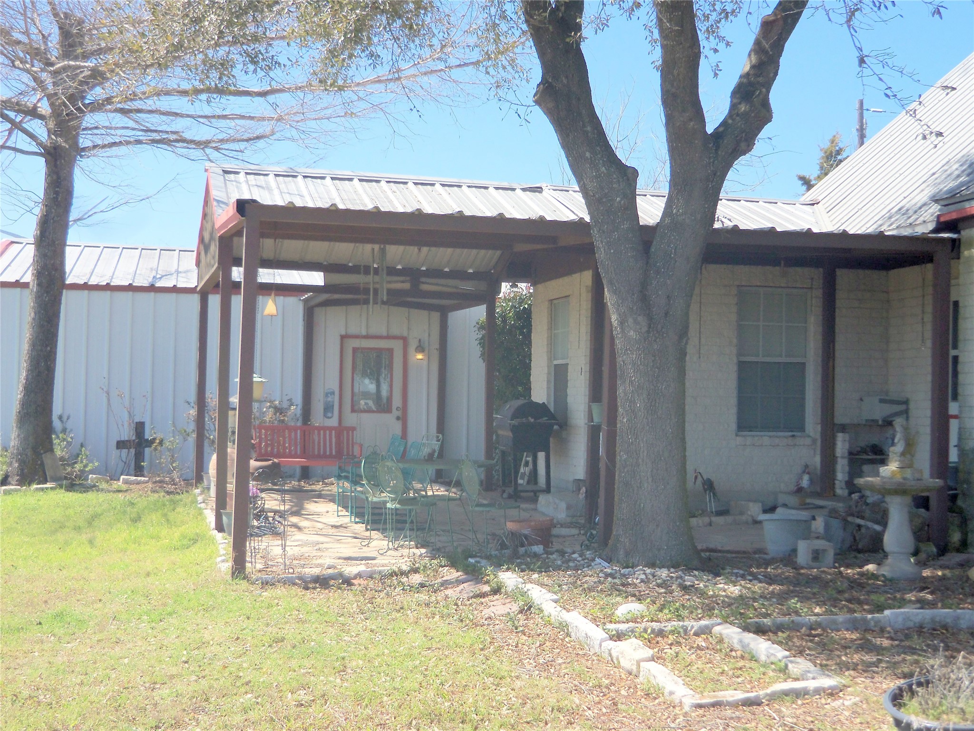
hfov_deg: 38.9
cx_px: 487
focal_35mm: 49
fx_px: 1379
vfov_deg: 29.7
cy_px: 366
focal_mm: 8.7
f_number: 4.6
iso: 64
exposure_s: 1/320
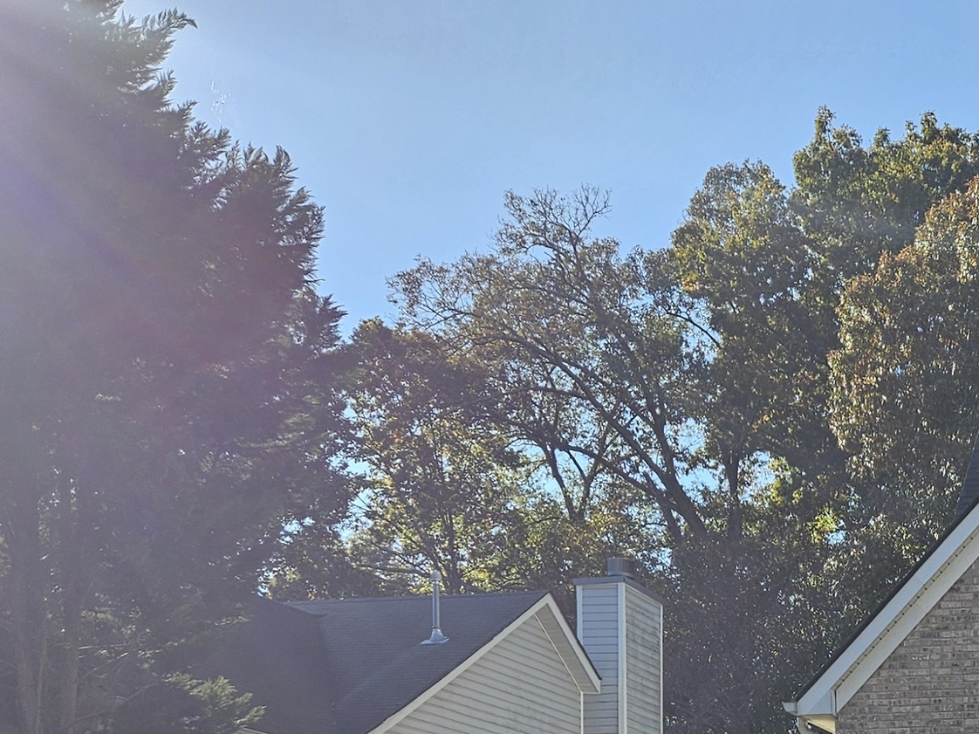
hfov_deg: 28.1
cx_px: 1071
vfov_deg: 21.2
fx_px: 1781
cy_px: 950
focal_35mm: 63
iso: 25
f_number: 1.8
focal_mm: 5.4
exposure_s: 1/1179
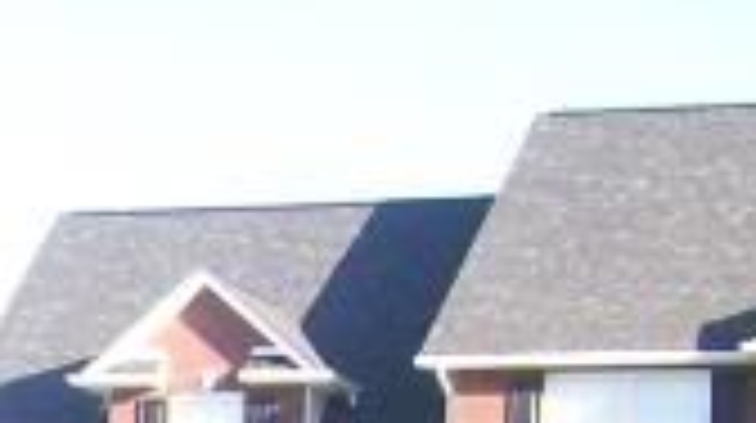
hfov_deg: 10.6
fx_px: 3744
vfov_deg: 5.9
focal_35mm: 187
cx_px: -729
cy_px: 1341
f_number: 2.7
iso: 80
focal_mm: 6
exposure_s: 1/117
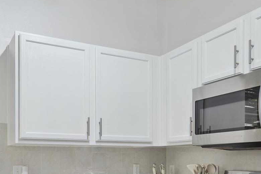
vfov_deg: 30.8
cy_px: 163
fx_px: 297
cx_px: 96
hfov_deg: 46.9
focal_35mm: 41
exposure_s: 1/125
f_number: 9
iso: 400
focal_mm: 20
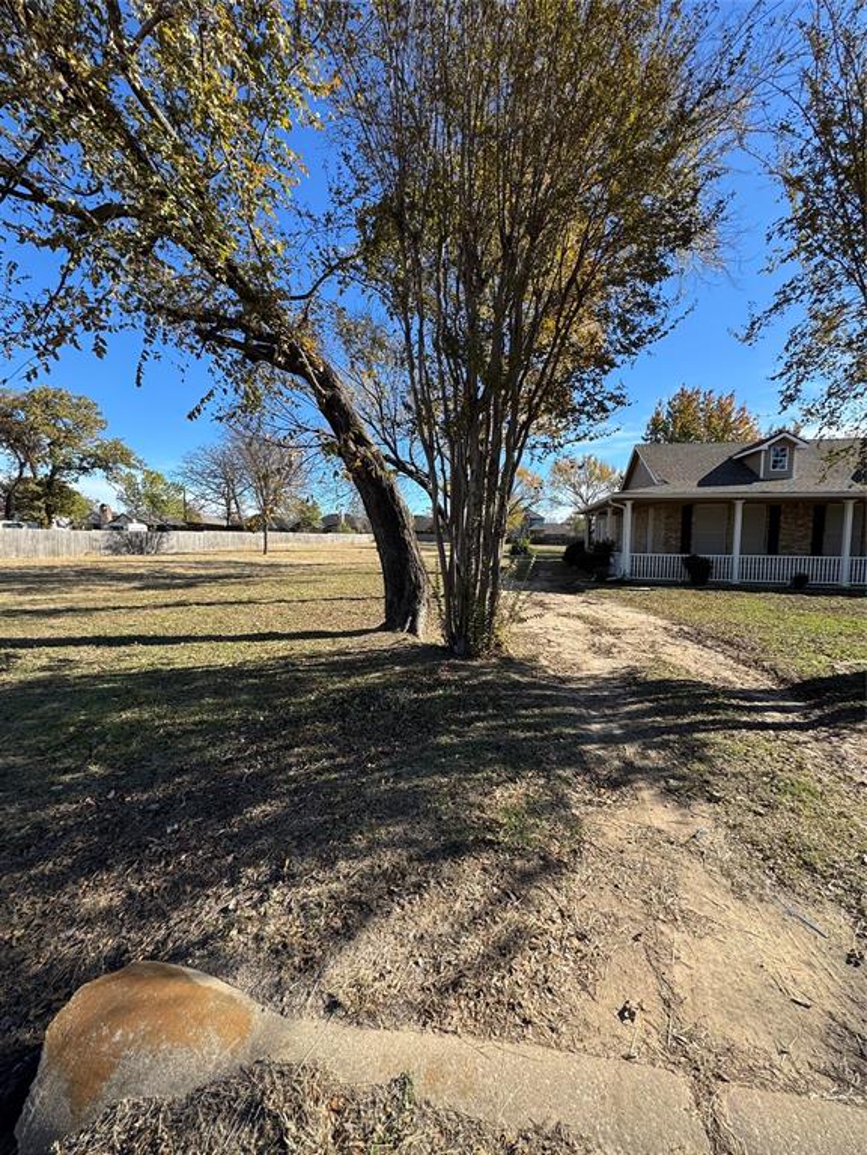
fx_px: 468
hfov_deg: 85.7
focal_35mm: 14
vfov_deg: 102.1
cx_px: 434
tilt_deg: -3.9
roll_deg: -1.2
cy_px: 578
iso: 40
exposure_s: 1/812
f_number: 2.2
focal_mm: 2.22
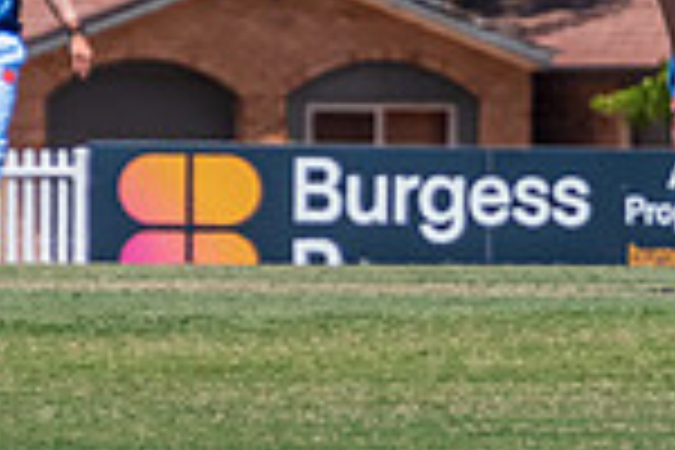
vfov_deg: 0.9
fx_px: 28142
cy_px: -37
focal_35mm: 1501
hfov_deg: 1.4
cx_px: 562
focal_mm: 220
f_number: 6.3
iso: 400
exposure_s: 1/3200
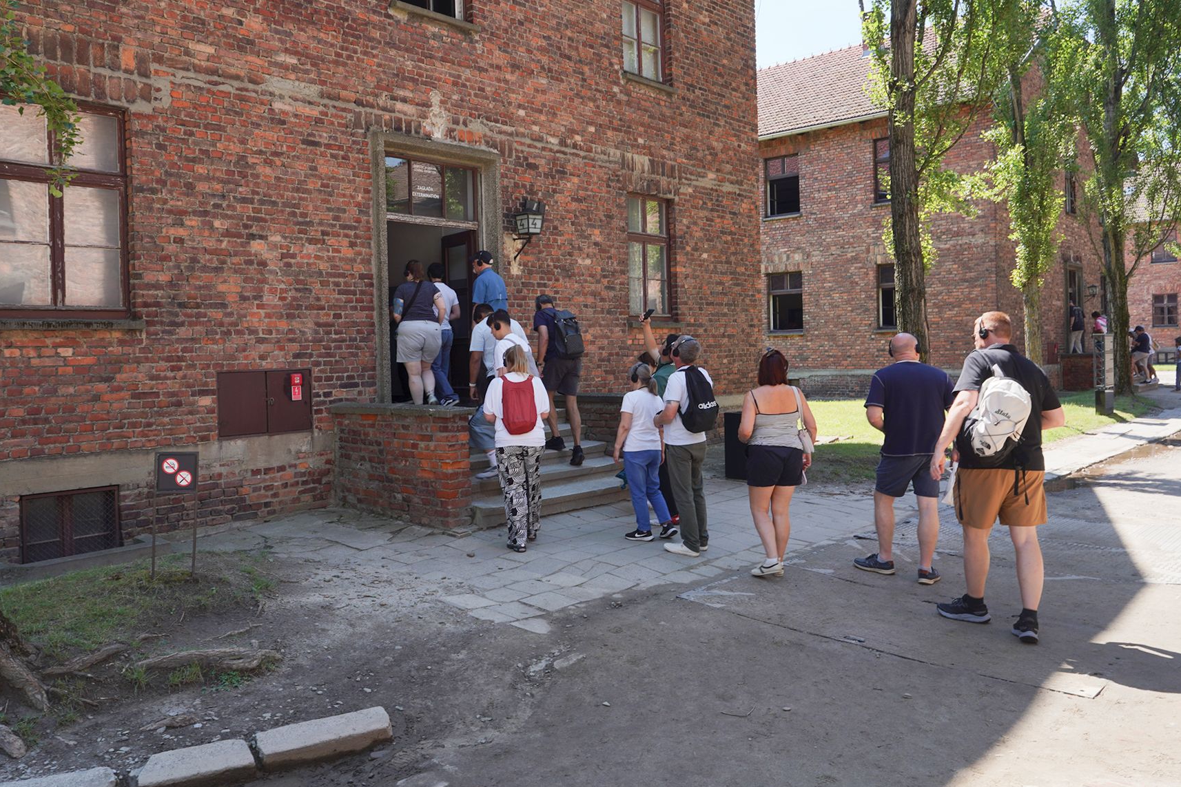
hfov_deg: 65.1
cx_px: 500
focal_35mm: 28
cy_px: 349
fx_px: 919
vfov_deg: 46.3
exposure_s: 1/100
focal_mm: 24
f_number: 9
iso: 100
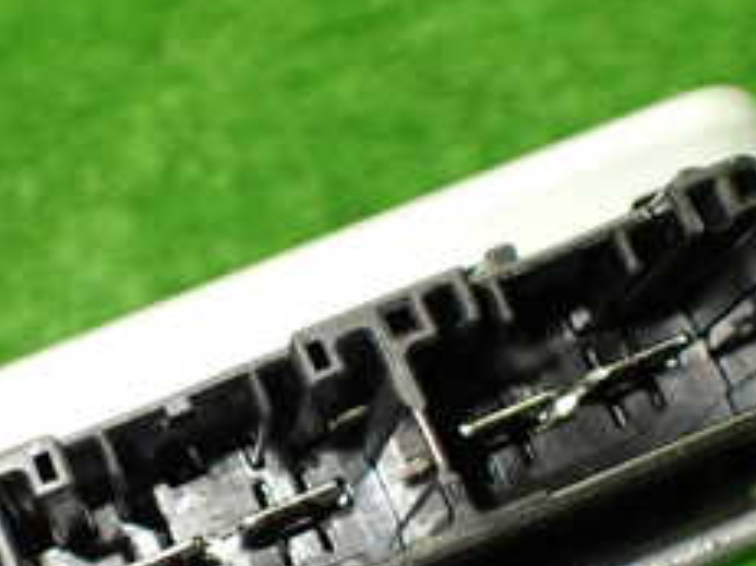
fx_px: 1703
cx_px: 245
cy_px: 461
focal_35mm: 78
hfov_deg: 24.9
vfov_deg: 18.7
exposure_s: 1/125
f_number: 2.3
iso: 640
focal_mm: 5.4
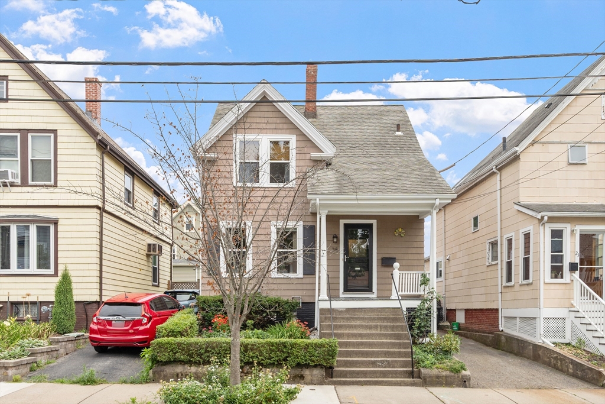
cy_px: 202
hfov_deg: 71.5
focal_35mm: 25
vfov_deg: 51.3
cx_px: 302
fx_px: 420
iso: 100
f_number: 8
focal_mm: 17
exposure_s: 1/160
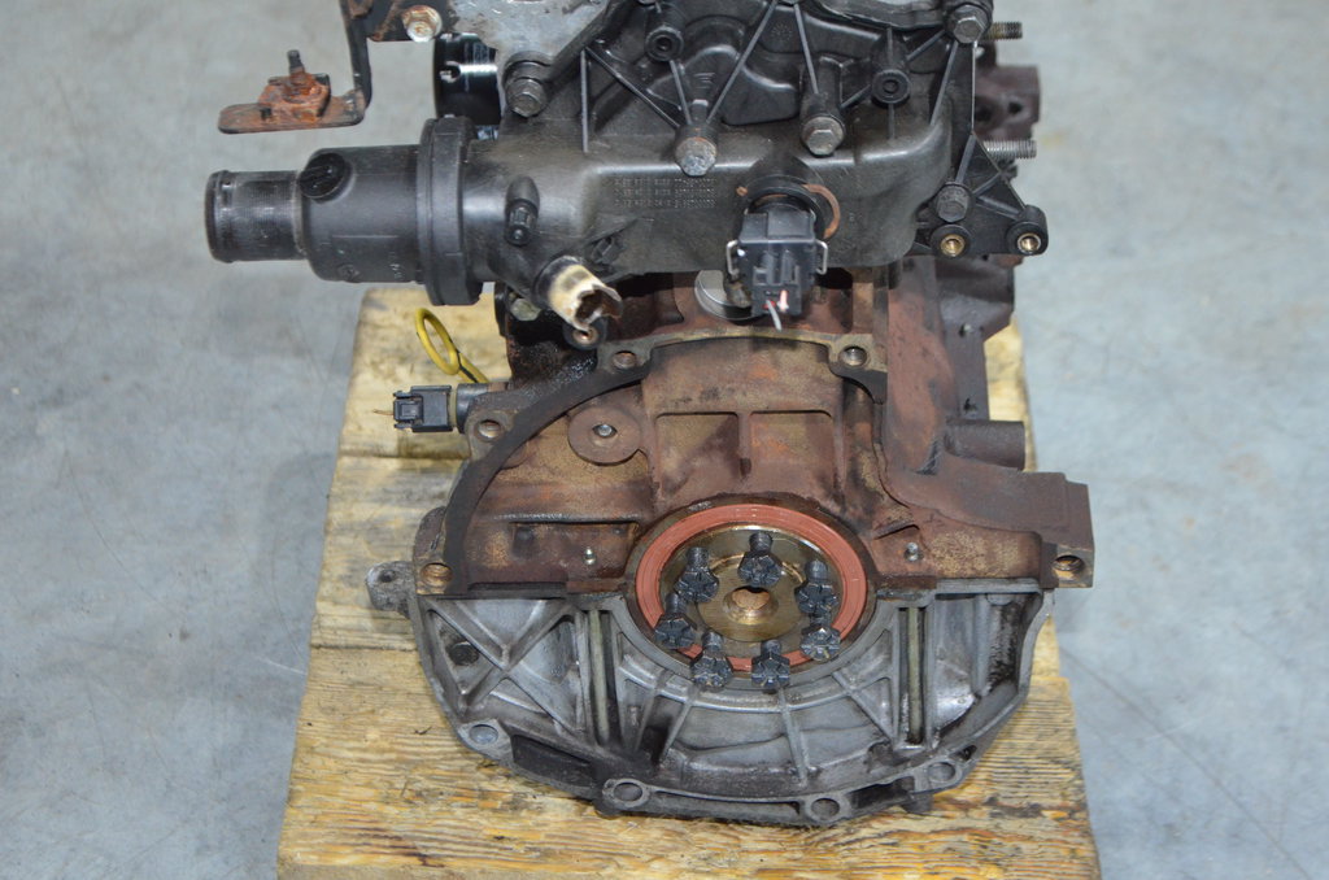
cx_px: 664
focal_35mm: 72
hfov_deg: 28.1
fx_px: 2652
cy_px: 440
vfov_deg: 18.8
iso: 2500
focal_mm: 48
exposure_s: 1/60
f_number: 5.3
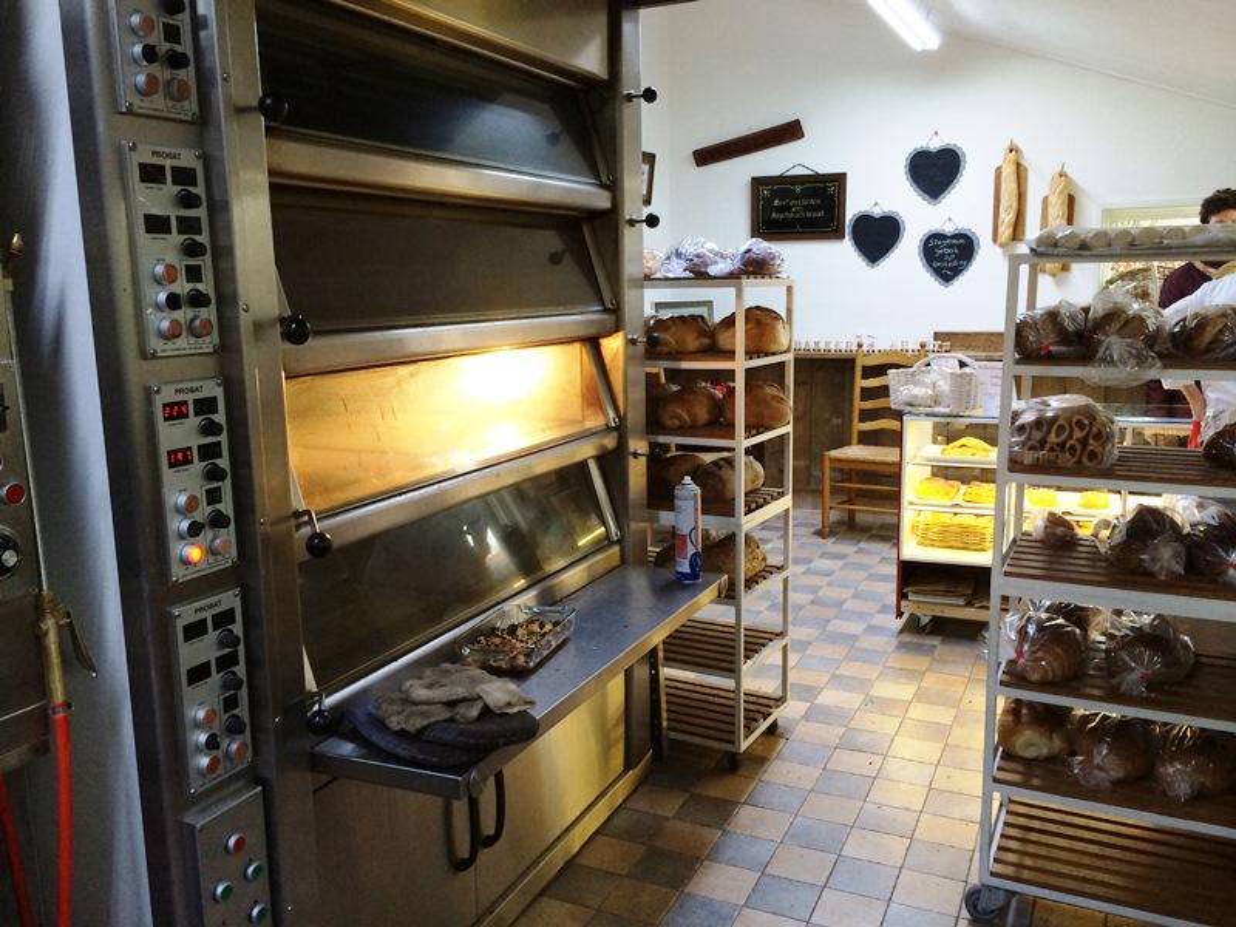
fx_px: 1071
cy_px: 464
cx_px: 618
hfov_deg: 60.0
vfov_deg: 46.8
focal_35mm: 30
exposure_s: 1/33
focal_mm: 4.12
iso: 125
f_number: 2.2
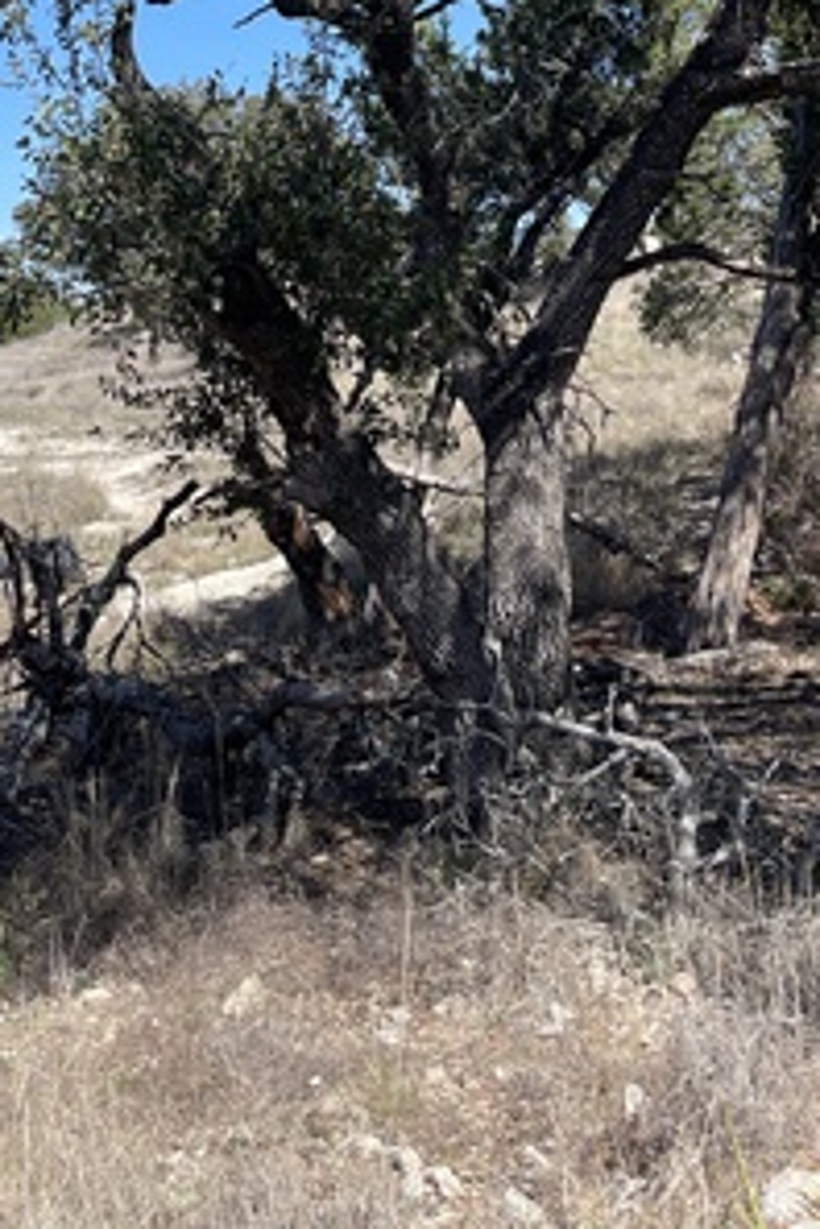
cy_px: 29
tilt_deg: +10.0
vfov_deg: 33.0
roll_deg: +1.1
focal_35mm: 56
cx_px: 460
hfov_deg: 24.2
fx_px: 1913
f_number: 1.6
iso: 32
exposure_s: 1/1575
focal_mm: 5.1
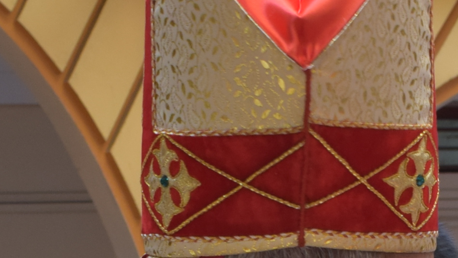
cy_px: 493
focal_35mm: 178
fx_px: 2162
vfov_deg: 6.6
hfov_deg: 12.1
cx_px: 343
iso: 400
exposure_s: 1/60
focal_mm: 24
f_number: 6.3
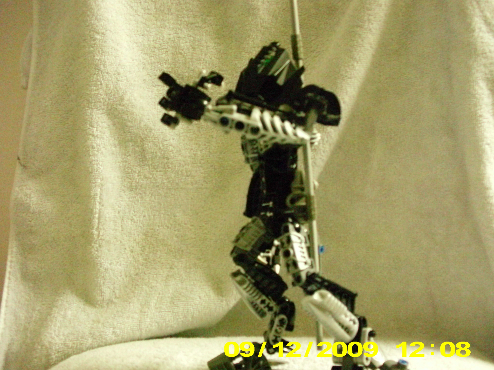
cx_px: 247
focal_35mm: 38
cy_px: 185
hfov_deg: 49.0
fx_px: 542
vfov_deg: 37.7
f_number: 3.1
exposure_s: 1/8
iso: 1600
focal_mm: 6.3
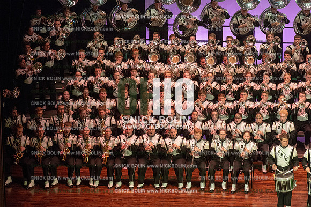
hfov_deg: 9.8
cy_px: 104
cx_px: 156
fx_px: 1813
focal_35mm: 210
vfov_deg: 6.5
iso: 8000
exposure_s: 1/200
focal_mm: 210
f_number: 5.6
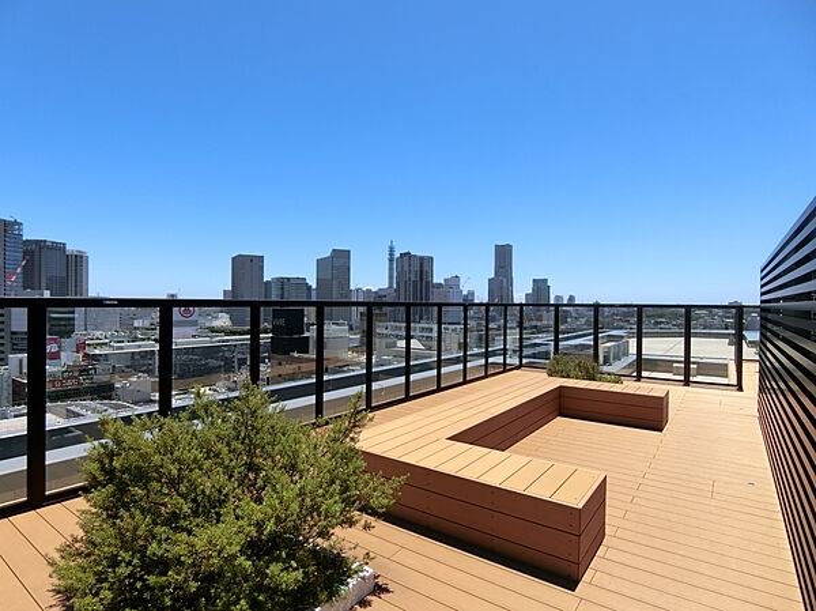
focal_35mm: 19
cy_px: 306
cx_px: 408
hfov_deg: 84.7
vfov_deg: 68.6
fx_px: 448
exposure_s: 1/320
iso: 80
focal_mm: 4.06
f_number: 6.9
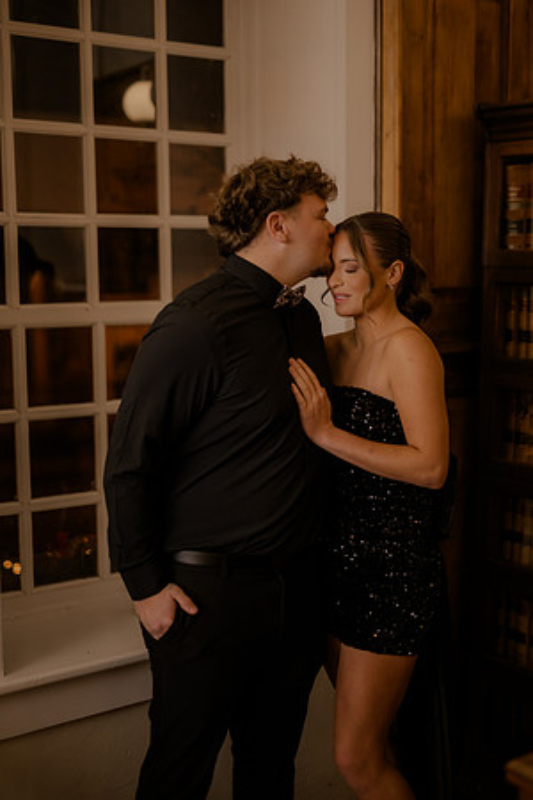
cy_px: 400
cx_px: 266
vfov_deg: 39.6
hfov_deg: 27.0
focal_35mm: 50
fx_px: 1110
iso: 320
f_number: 1.4
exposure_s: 1/200
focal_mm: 50
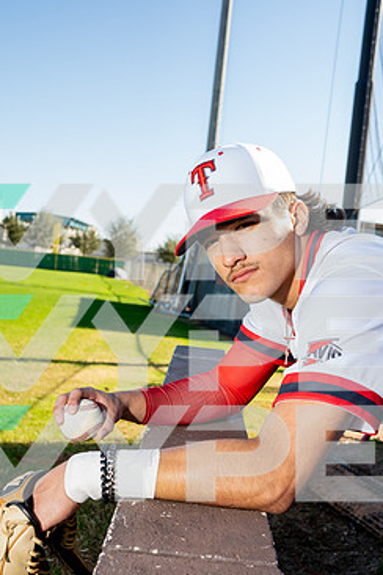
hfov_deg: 31.2
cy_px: 344
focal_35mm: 43
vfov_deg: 45.2
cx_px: 171
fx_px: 686
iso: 200
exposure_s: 1/250
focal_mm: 35
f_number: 5.6
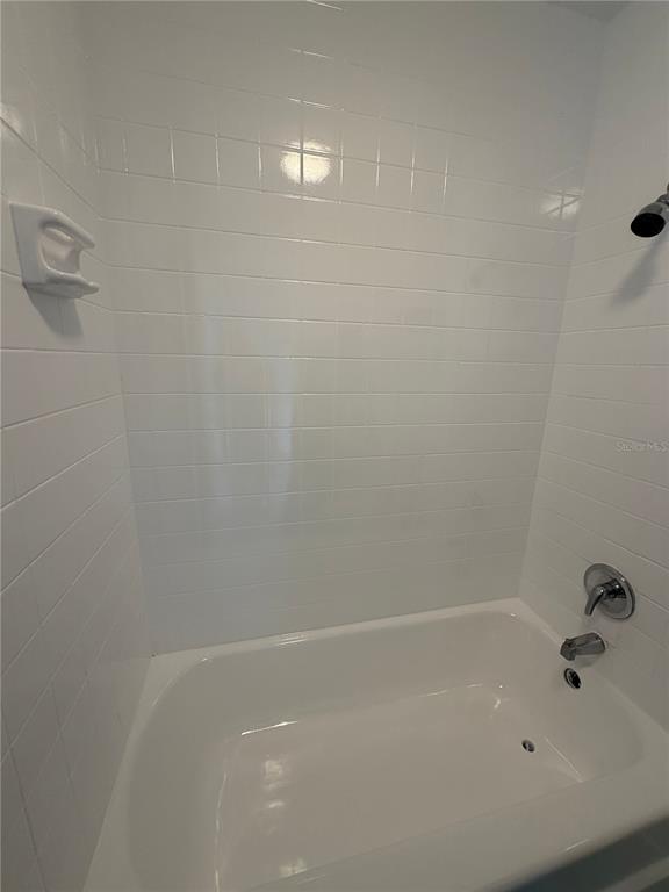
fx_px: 361
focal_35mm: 14
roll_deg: -0.5
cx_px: 334
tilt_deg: -12.1
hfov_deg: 85.7
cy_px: 446
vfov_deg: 102.1
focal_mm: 2.22
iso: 125
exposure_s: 1/120
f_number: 2.2
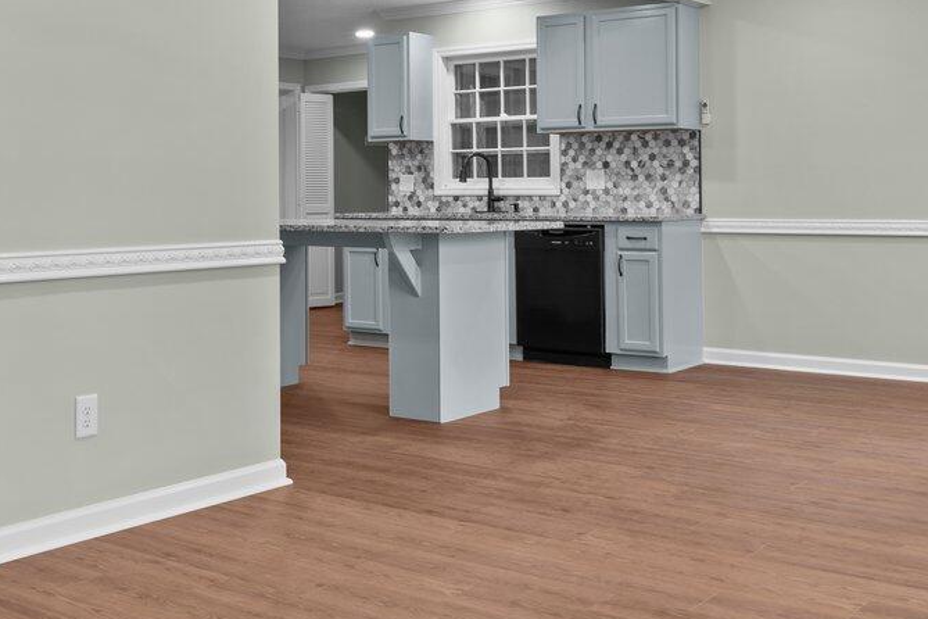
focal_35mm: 49
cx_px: 330
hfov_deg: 40.0
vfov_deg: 27.3
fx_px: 1263
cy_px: 178
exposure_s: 1/2.5
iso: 400
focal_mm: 16
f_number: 8
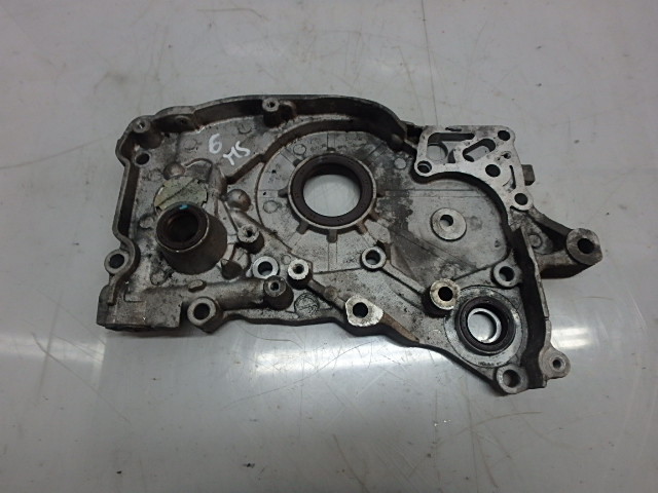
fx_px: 399
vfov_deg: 63.4
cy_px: 246
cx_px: 329
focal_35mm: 21
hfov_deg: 79.0
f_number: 3.5
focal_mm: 3.7
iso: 200
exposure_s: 1/60
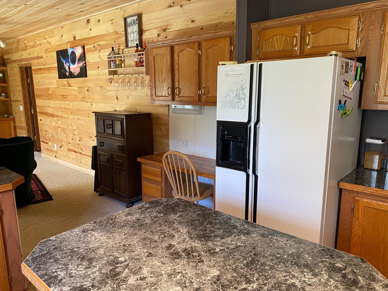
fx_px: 291
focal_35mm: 26
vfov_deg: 53.1
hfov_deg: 67.3
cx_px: 194
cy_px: 146
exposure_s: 1/60
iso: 125
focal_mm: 4.25
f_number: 1.8
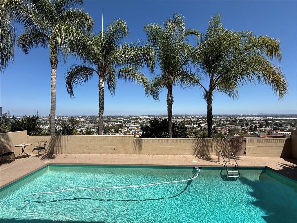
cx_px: 148
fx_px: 120
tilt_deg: +1.5
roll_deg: +0.6
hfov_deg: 102.1
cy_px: 112
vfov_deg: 85.7
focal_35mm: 14
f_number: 2.2
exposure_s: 1/2410
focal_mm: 2.22
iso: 50
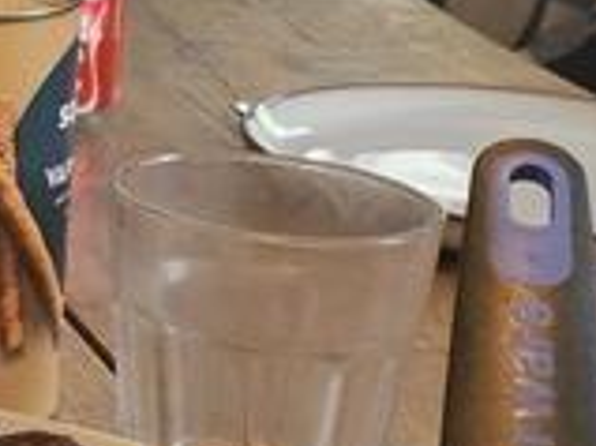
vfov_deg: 8.8
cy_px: -97
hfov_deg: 8.9
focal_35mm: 167
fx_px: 2873
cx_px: -1361
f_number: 1.8
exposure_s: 1/100
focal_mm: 5.4
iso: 80
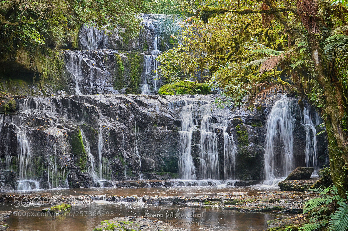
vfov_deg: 31.7
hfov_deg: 46.5
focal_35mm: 42
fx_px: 405
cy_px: 116
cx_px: 174
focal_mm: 28
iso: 800
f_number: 5.6
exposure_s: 1/10
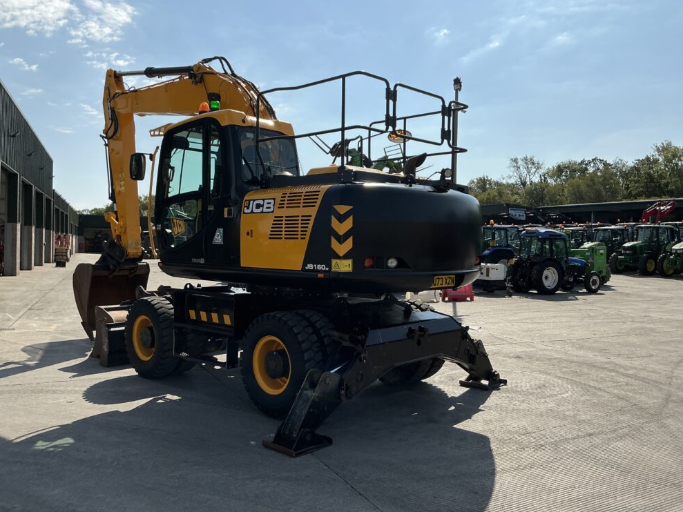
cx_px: 334
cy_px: 250
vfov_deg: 48.2
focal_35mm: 29
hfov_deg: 61.6
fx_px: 572
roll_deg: +0.8
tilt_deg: +3.0
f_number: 1.8
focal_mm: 3
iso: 25
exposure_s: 1/3322
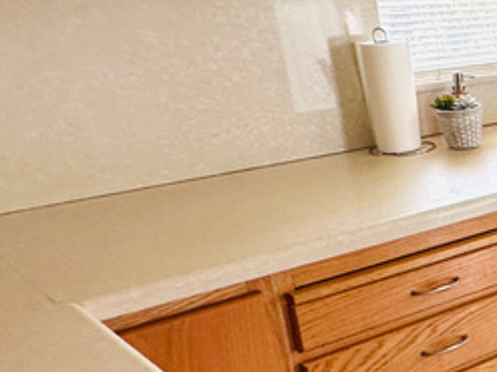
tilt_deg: -17.5
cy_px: 225
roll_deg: -2.4
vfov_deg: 25.2
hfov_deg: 23.5
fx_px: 832
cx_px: 815
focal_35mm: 58
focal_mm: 2.22
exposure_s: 1/99
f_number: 2.2
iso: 125
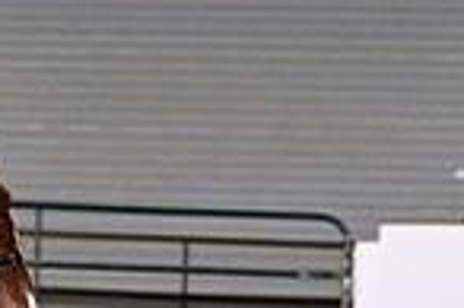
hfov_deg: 3.2
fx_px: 8201
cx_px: -442
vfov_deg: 2.2
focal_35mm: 637
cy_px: 262
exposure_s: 1/200
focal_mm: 160
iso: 2500
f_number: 4.5
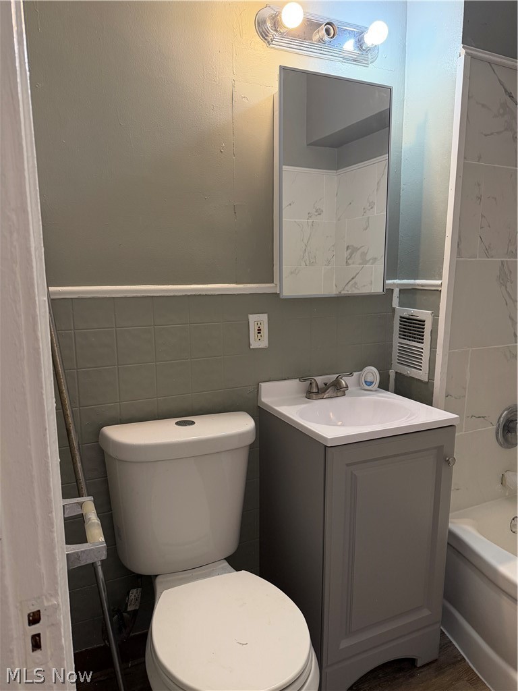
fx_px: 479
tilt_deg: -10.1
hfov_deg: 56.8
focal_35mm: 24
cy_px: 346
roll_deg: +0.7
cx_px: 259
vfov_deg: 71.6
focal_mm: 6.76
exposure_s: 1/120
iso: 320
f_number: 1.78
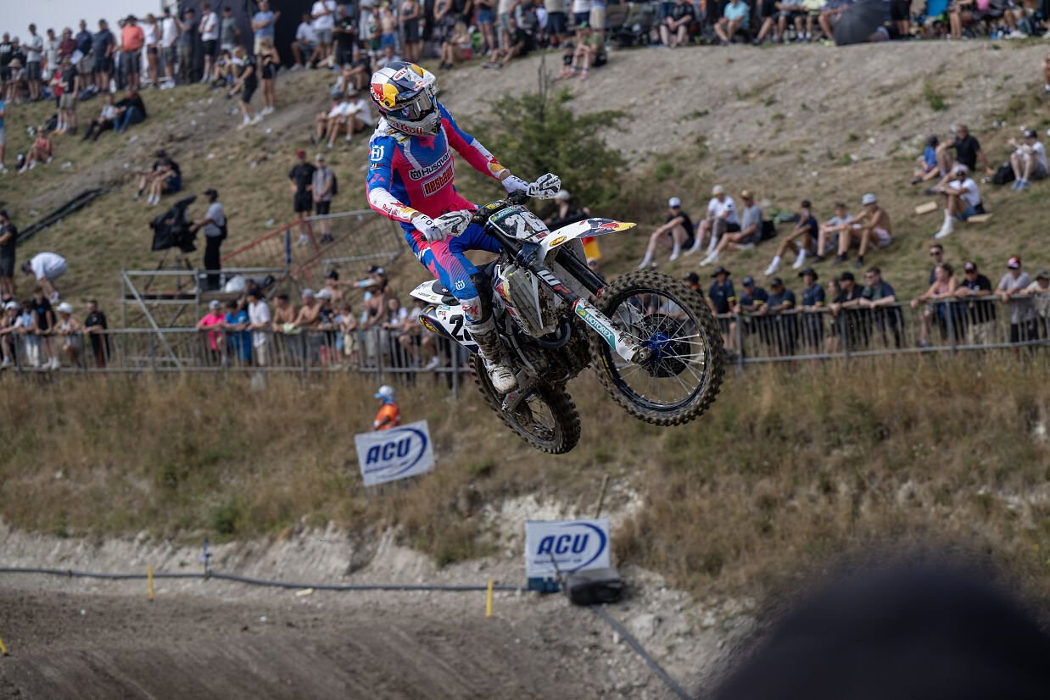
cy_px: 350
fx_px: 3646
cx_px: 525
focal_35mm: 125
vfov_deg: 11.0
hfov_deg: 16.4
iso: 250
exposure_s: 1/1600
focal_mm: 125
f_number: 5
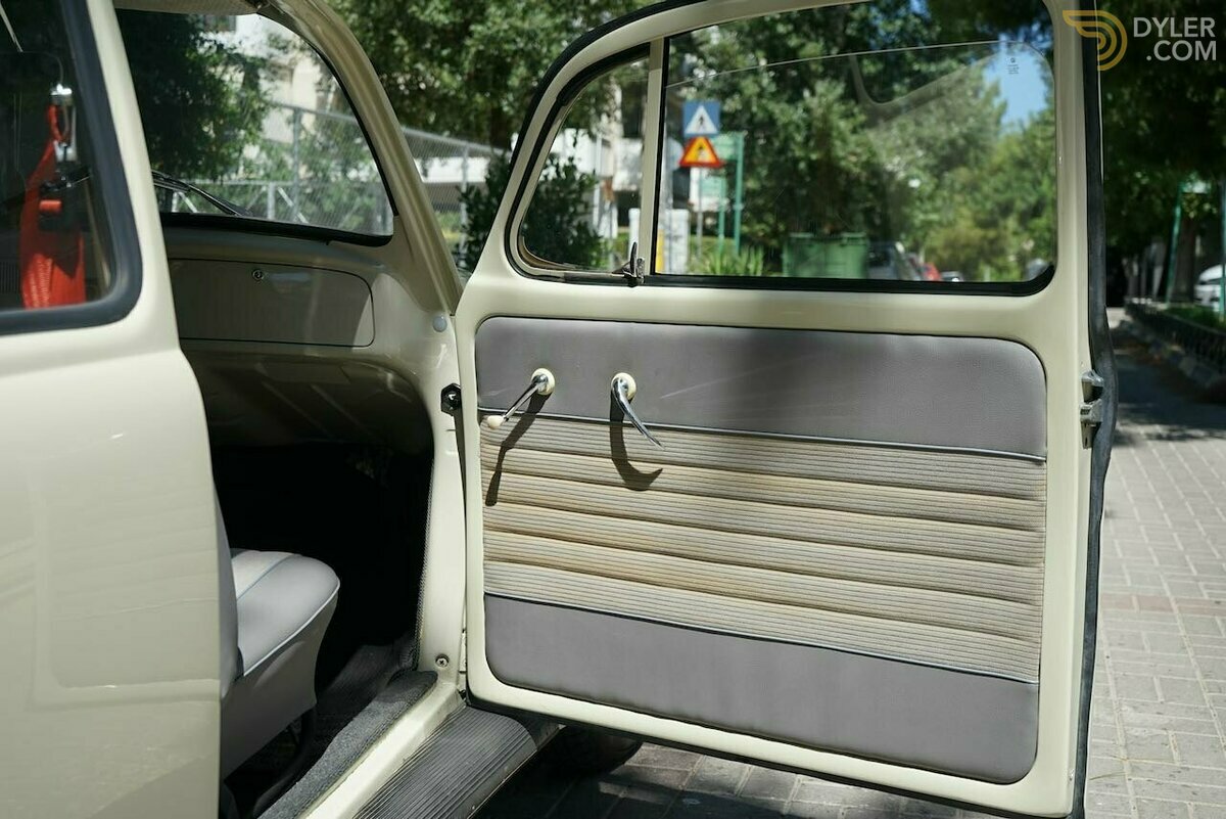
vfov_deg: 31.9
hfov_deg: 46.4
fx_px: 1431
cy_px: 410
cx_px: 613
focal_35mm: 42
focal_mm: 42
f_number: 5
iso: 250
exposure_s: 1/1250
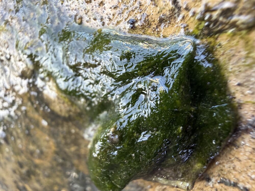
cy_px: 96
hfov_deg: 71.6
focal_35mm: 24
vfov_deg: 56.8
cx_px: 128
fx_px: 177
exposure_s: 1/121
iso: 200
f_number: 2.2
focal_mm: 2.22
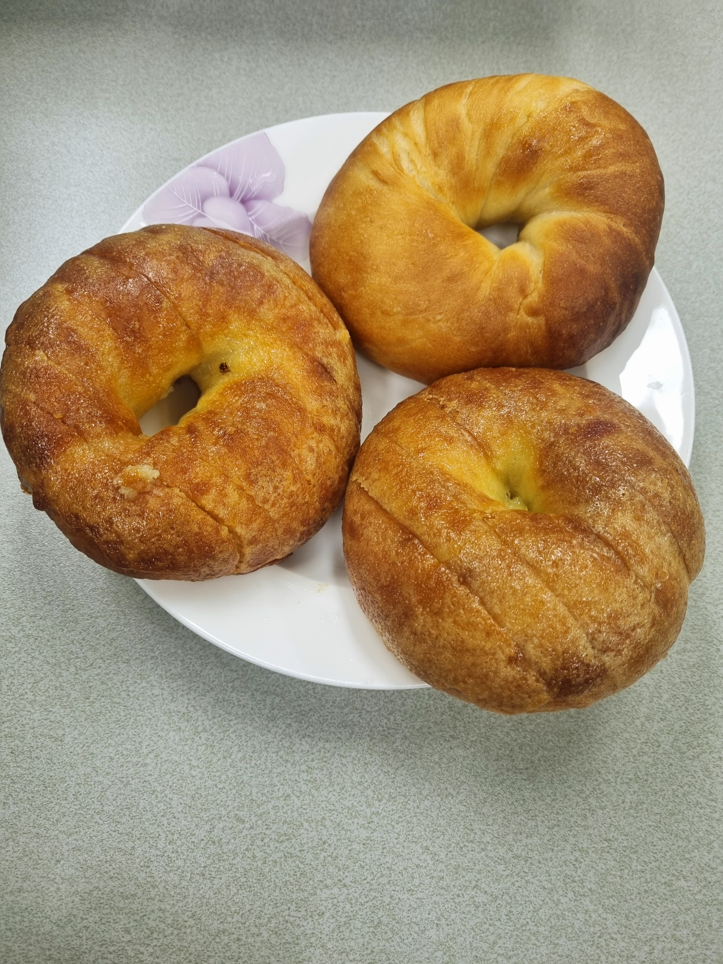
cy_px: 482
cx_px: 362
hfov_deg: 53.1
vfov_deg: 67.3
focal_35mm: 26
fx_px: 724
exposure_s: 1/120
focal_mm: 5.4
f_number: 1.8
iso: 200
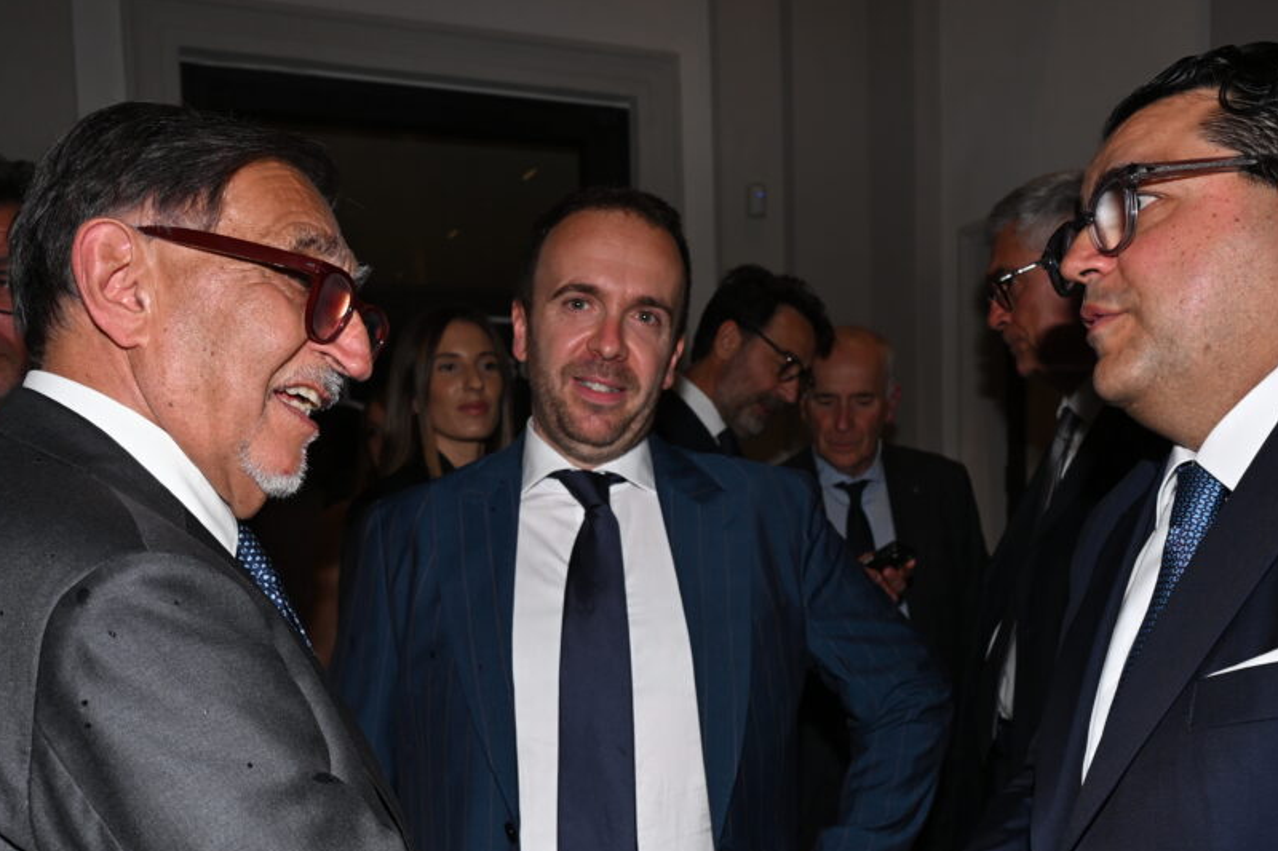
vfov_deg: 36.2
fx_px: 1278
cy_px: 607
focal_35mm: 36
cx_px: 658
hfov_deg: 53.1
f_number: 5.6
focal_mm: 24
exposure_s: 1/125
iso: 320
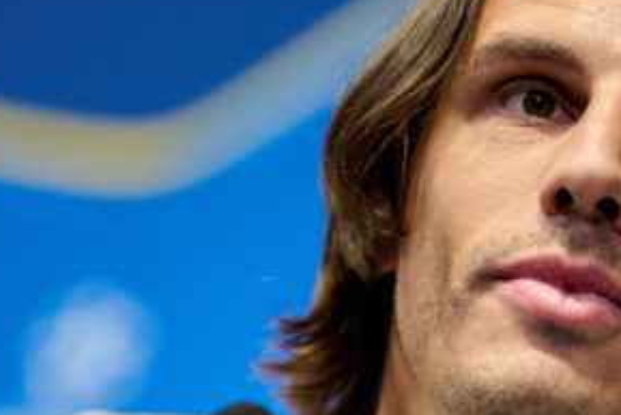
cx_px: 294
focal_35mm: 350
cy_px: 303
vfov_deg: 3.9
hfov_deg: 5.9
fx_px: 6040
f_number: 1.8
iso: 360
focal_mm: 135
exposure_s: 1/320
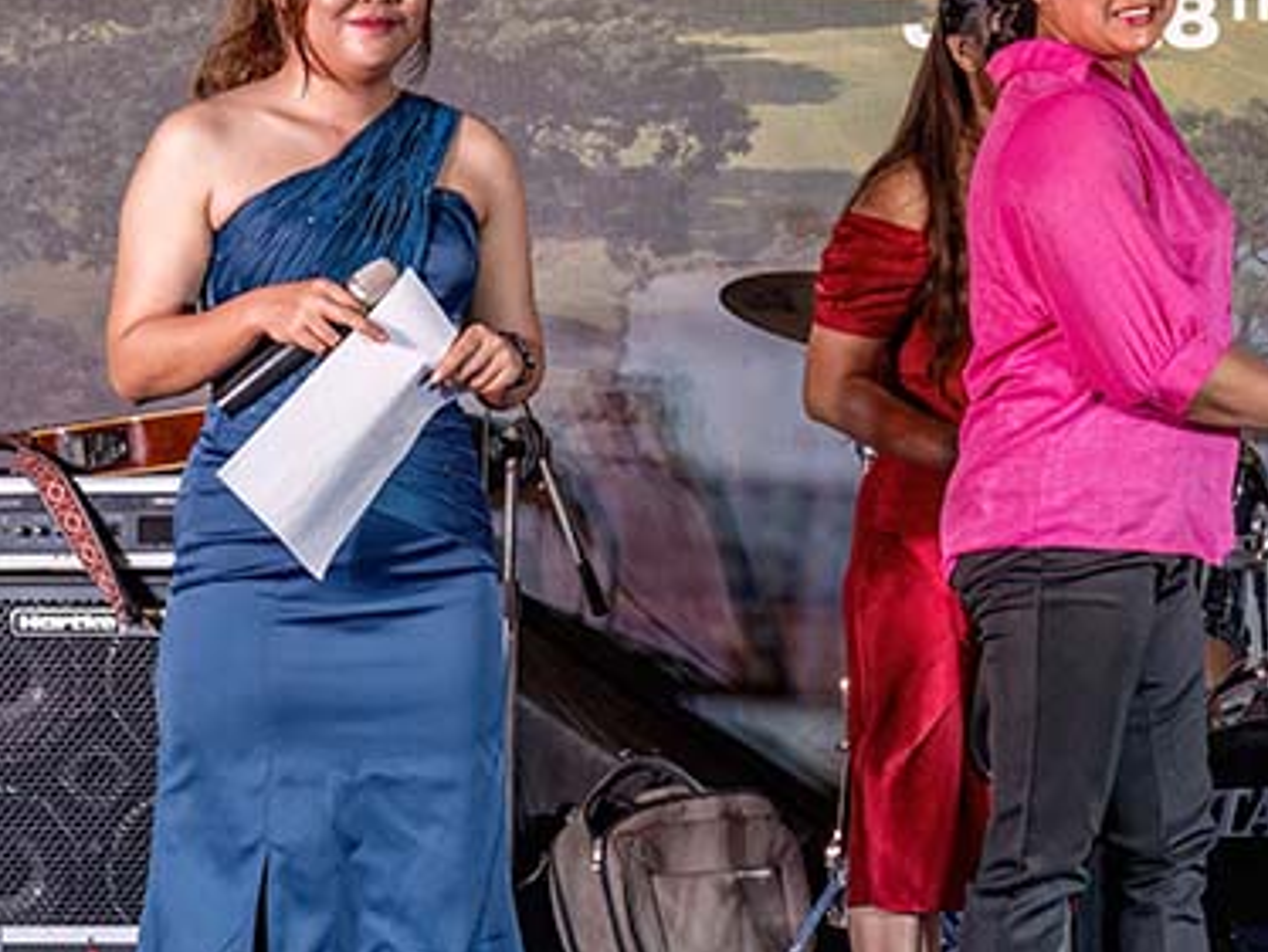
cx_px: 1285
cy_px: 261
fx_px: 4069
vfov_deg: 13.3
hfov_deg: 17.3
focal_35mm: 111
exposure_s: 1/200
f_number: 5.6
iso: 1400
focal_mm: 45
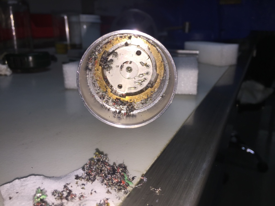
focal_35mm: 29
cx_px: 138
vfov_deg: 48.2
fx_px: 230
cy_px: 103
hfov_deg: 61.7
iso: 32
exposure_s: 1/143
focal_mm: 4.15
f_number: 2.2
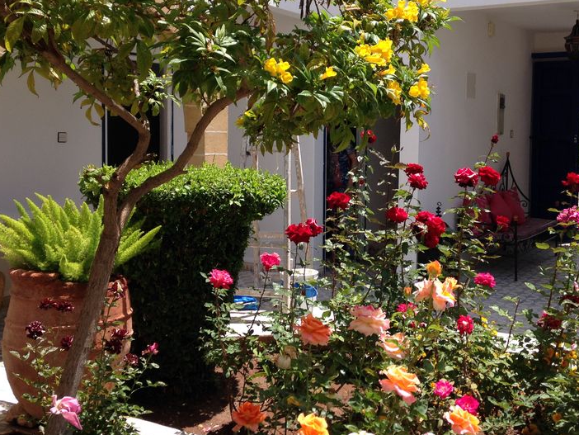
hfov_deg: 40.3
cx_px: 342
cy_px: 161
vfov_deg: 30.8
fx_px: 786
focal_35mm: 47
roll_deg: -0.1
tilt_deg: -4.0
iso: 50
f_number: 2.4
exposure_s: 1/1043
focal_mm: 4.12
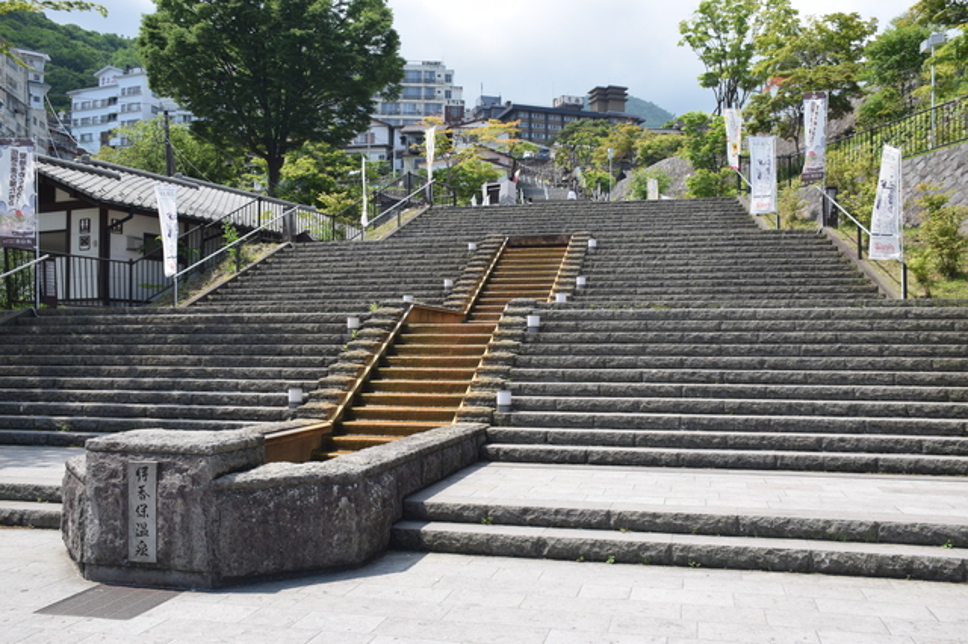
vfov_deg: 39.9
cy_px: 322
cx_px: 484
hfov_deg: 57.2
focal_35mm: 33
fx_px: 887
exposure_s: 1/320
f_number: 9
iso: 200
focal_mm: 22
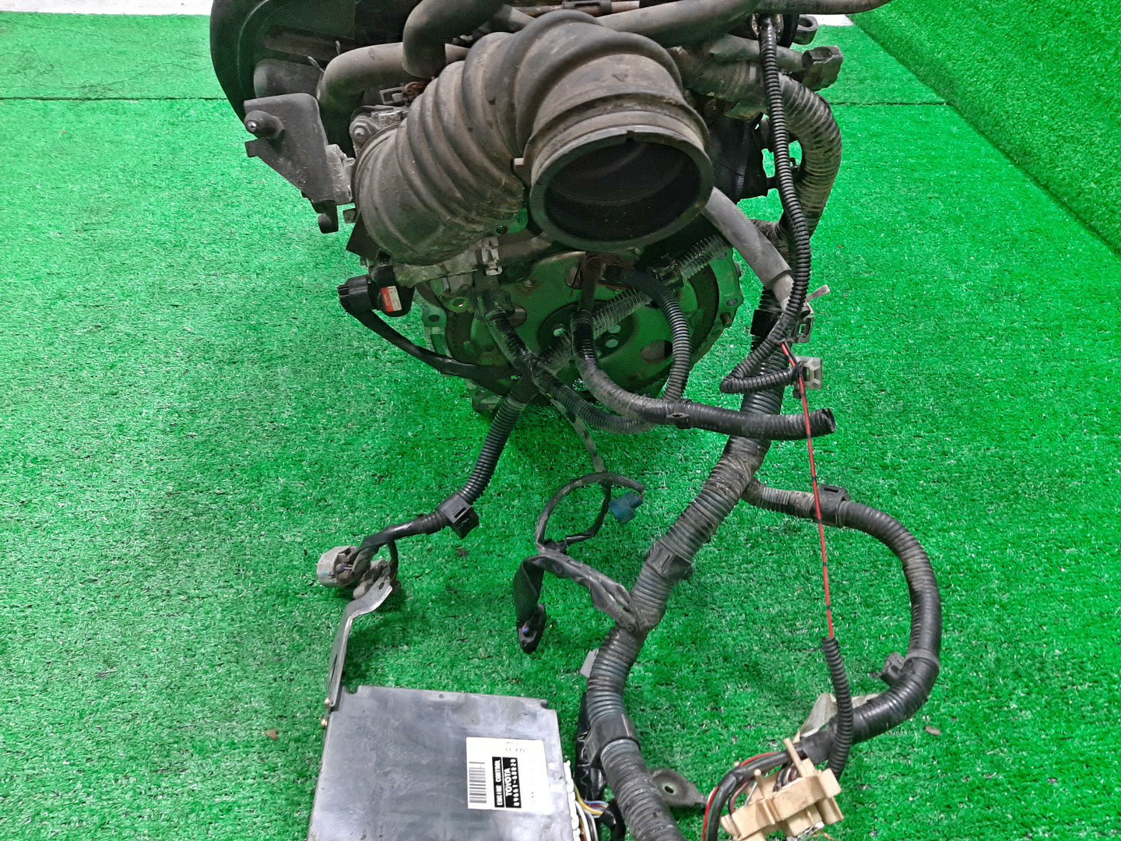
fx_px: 842
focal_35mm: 26
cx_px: 560
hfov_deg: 67.3
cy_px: 420
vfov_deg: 53.1
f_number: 1.7
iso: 195
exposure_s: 1/50
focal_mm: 3.93
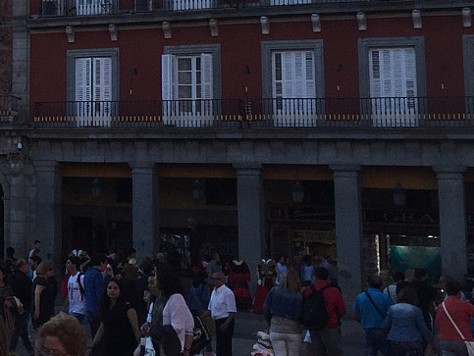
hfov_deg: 18.1
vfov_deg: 15.2
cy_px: 0
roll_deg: -3.4
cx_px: -245
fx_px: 1316
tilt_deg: +9.4
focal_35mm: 96
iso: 32
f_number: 2.2
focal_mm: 4.15
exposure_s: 1/760
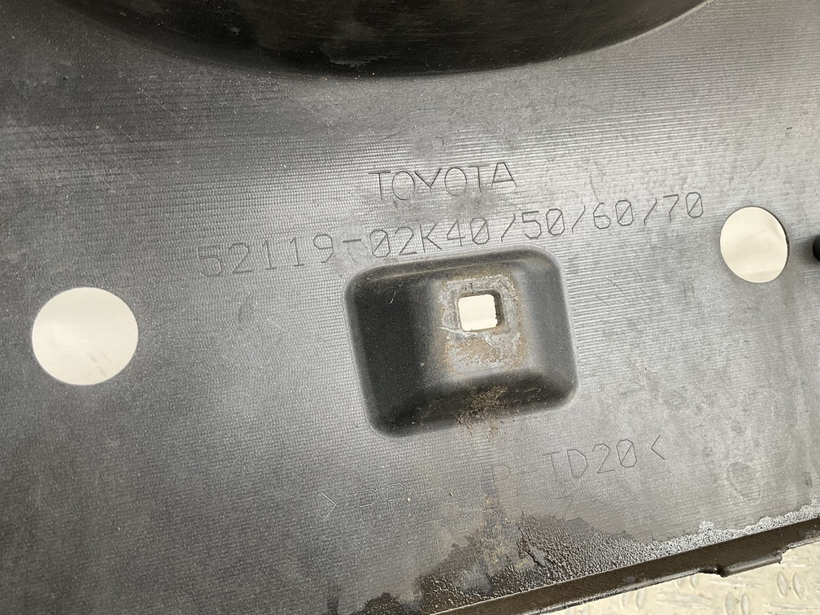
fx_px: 687
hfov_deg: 61.7
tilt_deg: -8.7
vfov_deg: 48.2
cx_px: 410
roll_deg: +4.8
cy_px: 308
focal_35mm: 29
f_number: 1.8
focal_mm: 3
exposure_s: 1/120
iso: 50
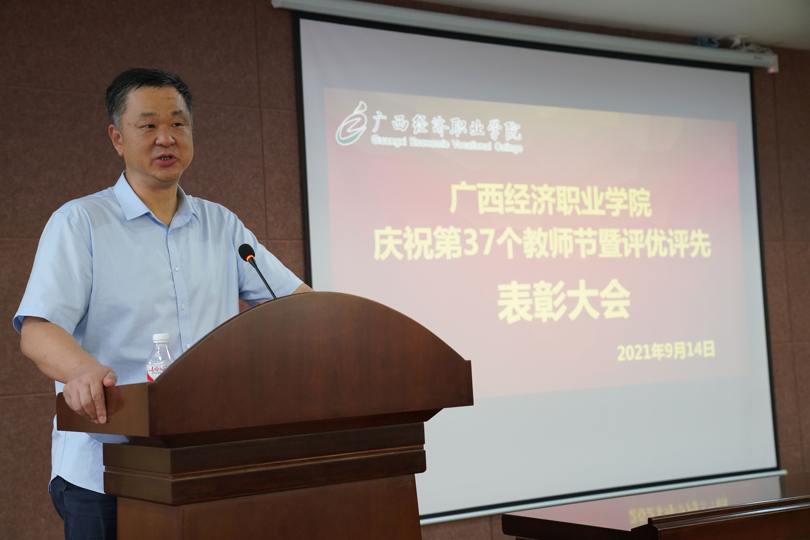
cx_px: 405
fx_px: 1215
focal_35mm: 54
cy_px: 270
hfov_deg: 36.9
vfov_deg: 25.1
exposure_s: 1/160
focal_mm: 54
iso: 4000
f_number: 4
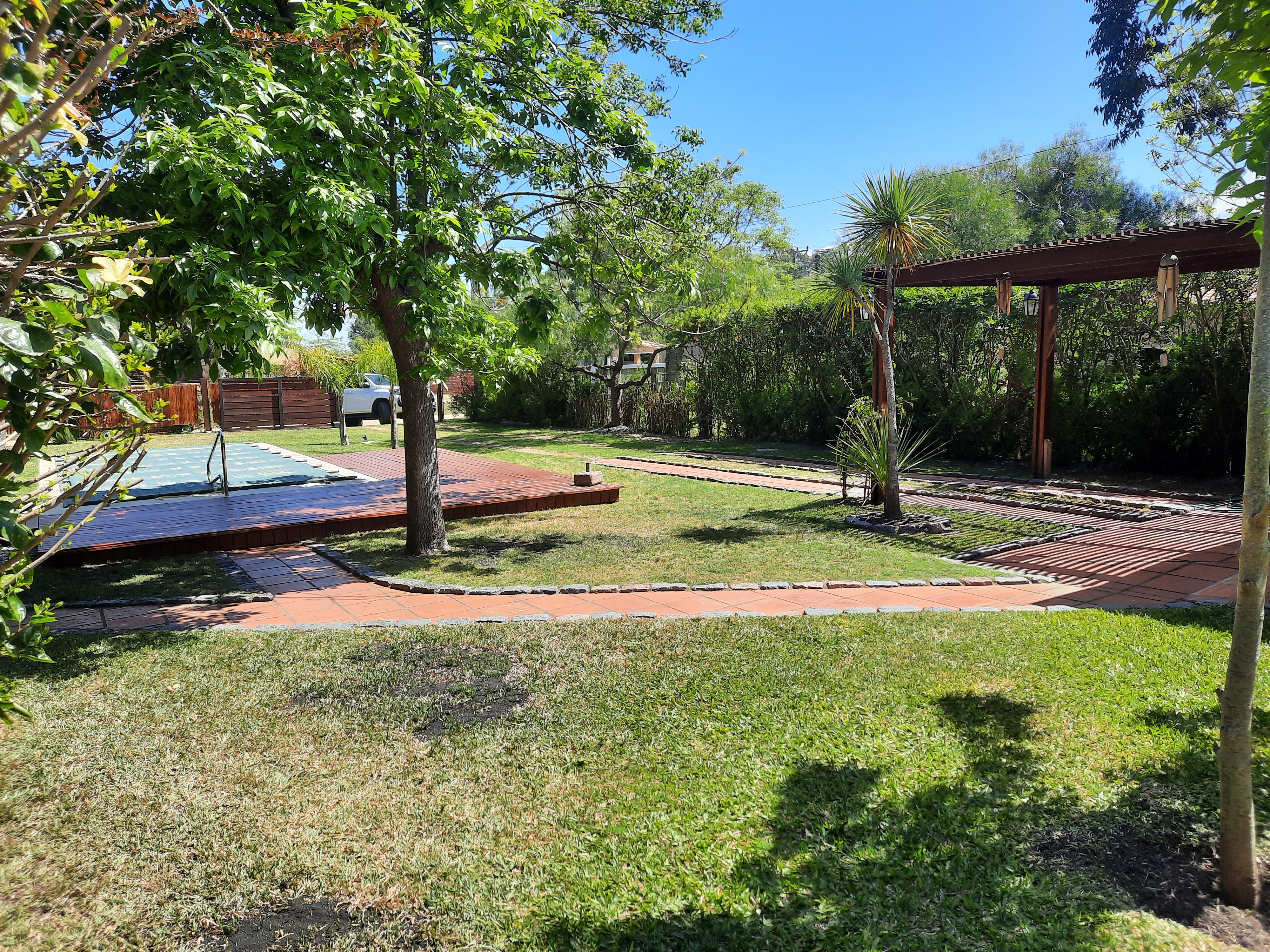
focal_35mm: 25
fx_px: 917
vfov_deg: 54.9
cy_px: 476
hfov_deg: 69.4
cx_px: 635
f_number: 2
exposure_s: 1/2874
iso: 32
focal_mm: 4.6
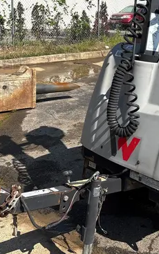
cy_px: 47
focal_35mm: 55
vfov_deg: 35.5
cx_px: 165
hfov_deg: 22.5
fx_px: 381
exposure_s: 1/4065
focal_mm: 5.96
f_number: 1.6
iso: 50
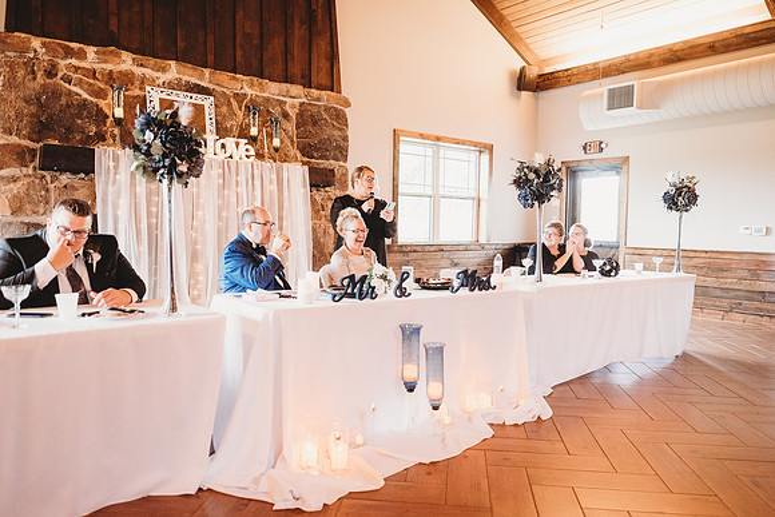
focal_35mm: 25
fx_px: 547
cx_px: 400
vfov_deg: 50.6
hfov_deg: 70.6
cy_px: 259
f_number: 2.5
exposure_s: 1/125
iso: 2000
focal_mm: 24
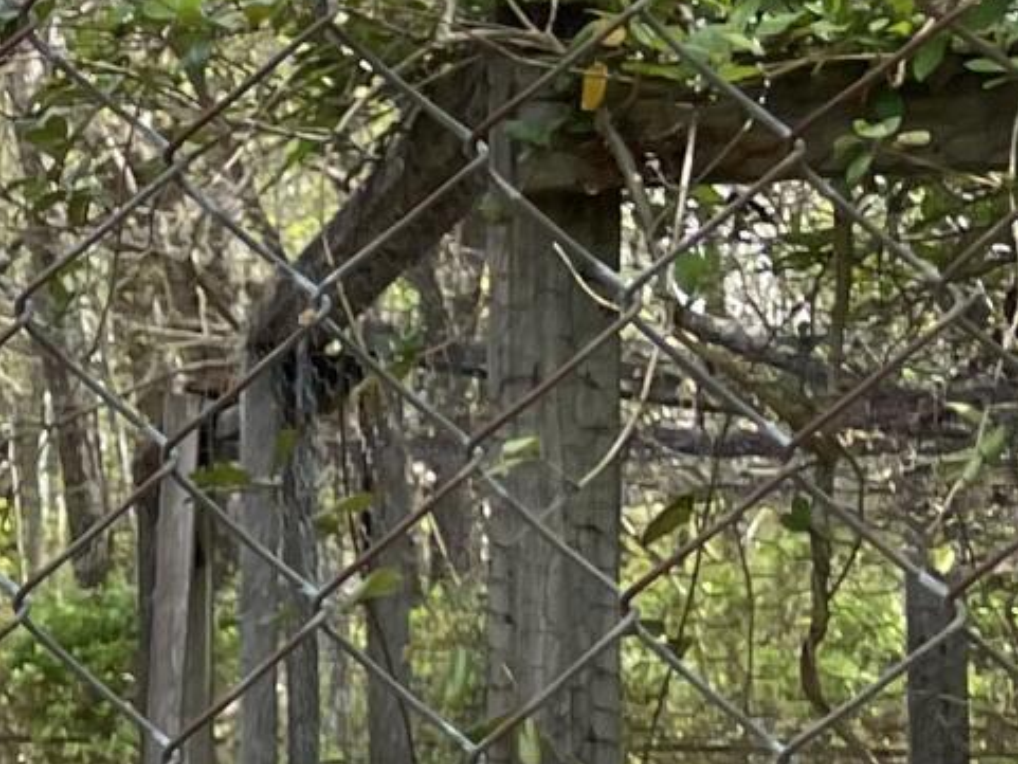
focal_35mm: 162
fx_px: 4765
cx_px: -1873
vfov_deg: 9.2
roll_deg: +1.3
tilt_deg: +4.0
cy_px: 491
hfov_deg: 9.8
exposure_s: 1/836
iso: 32
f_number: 1.6
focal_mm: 4.2
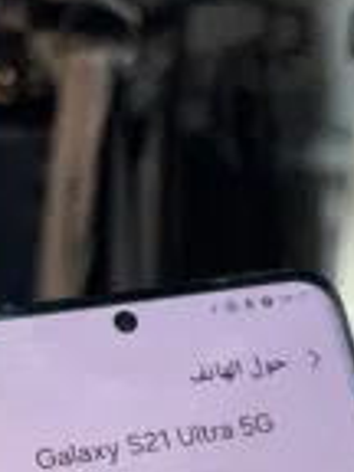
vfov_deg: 18.9
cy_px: 618
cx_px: 243
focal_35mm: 96
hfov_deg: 15.4
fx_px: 1309
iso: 100
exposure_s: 1/100
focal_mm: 5.1
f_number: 1.6
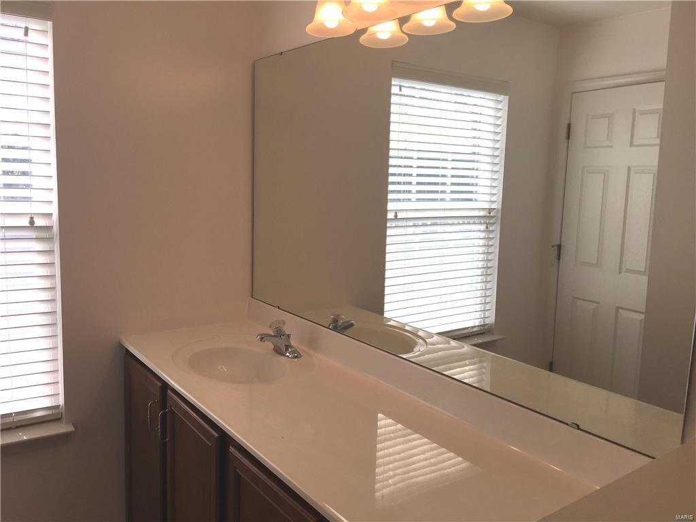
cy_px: 261
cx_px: 348
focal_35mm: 29
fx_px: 583
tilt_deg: -7.0
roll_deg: -0.3
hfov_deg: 61.7
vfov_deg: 48.2
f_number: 2.2
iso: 25
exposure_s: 1/316
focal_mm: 4.15
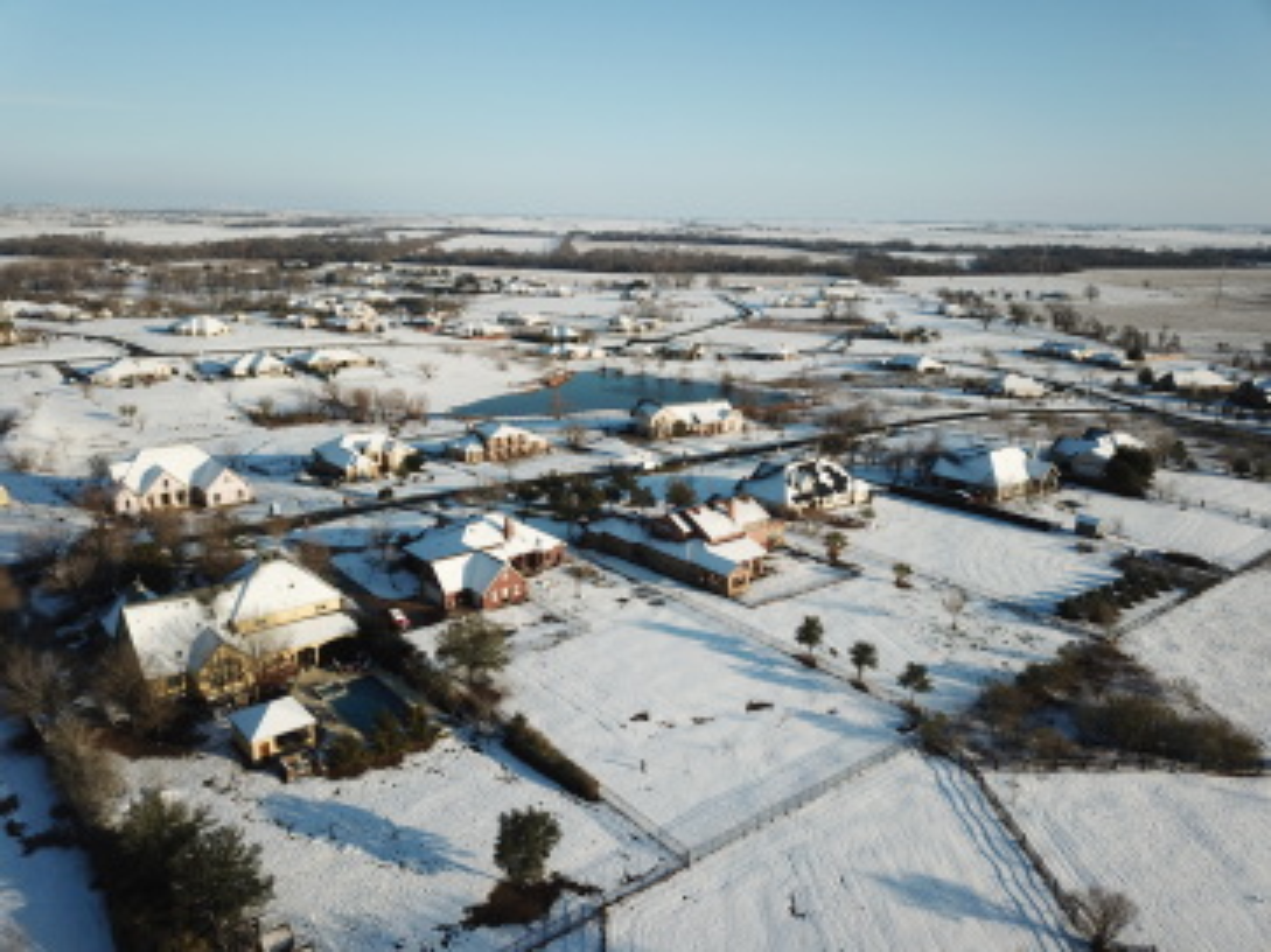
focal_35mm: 26
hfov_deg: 67.3
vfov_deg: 53.0
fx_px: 954
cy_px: 476
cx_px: 636
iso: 100
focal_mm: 4.73
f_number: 2.2
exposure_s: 1/100
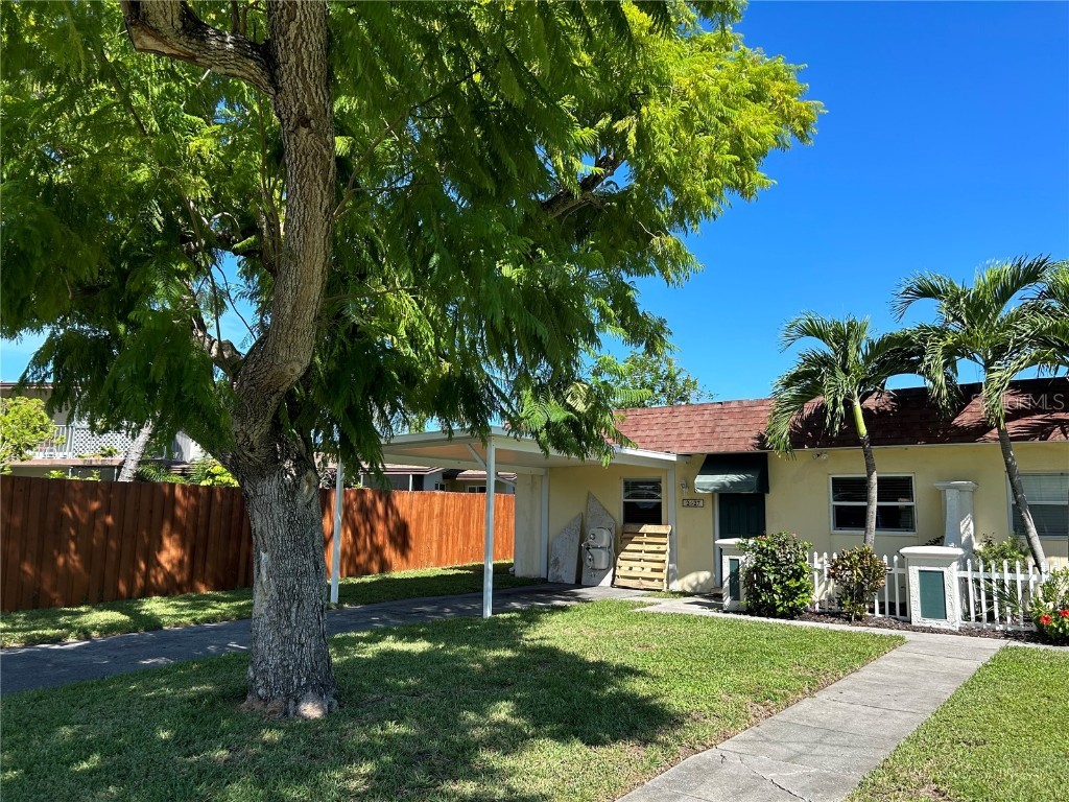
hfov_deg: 67.3
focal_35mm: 26
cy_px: 401
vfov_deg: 53.1
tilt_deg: +7.3
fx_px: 803
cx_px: 534
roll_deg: +0.3
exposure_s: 1/2353
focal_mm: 5.7
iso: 50
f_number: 1.5
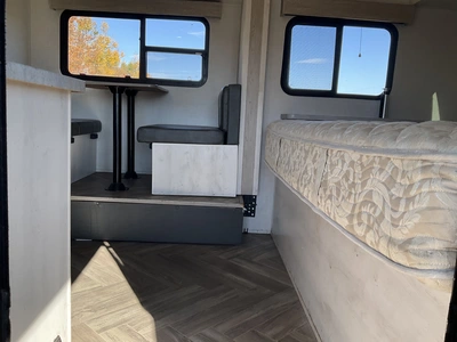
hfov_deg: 61.7
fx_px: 383
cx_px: 228
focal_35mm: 29
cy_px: 171
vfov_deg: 48.2
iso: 25
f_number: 1.8
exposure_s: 1/259
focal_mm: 3
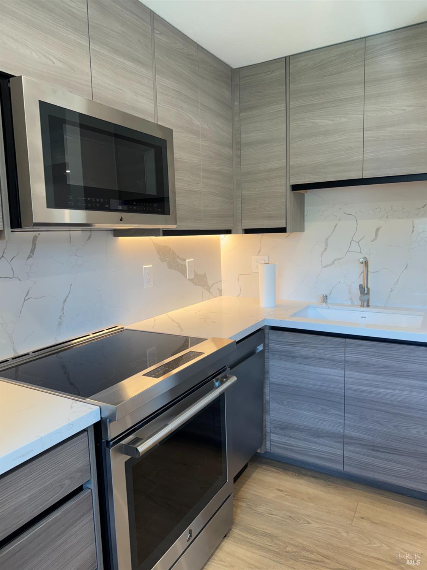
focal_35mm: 24
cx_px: 214
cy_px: 285
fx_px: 395
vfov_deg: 71.6
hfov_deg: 56.8
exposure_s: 1/120
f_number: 1.78
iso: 100
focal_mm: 6.76
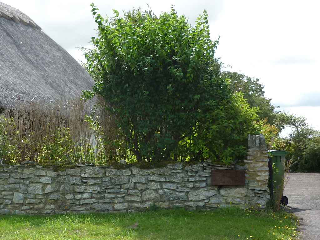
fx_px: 305
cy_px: 120
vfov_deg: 42.9
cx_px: 160
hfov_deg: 55.4
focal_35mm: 33
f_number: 2.8
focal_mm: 5.5
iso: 80
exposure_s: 1/500
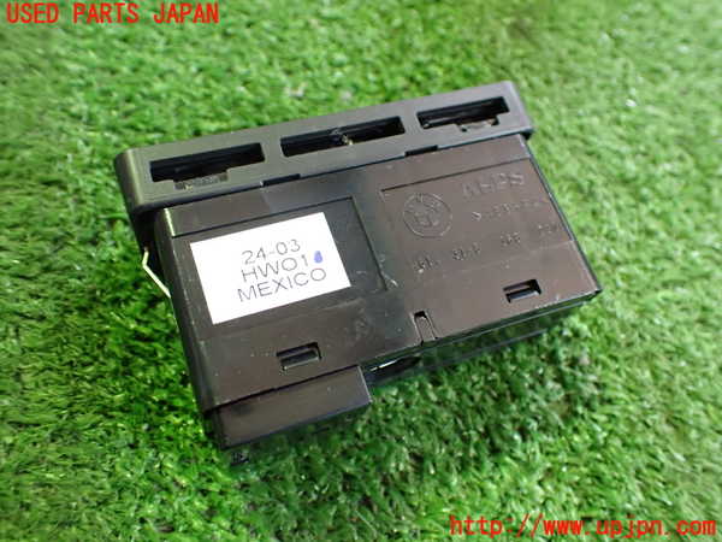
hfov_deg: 60.0
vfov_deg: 46.8
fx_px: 626
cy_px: 271
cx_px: 361
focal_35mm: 30
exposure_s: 1/30
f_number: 2.3
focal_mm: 5.4
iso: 800
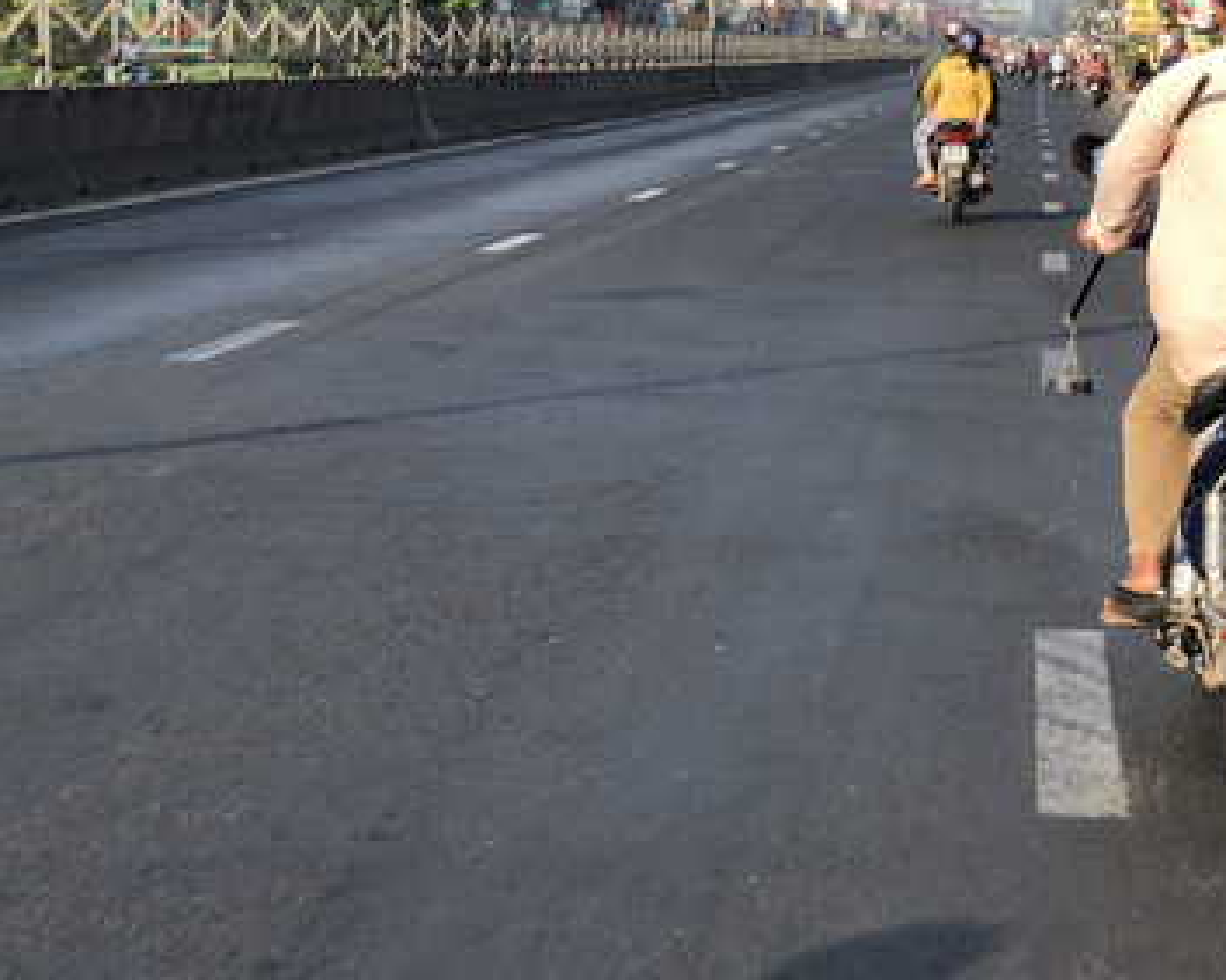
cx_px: 938
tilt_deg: -9.9
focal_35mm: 101
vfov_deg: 15.2
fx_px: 3663
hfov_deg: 18.9
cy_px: 535
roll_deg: -2.6
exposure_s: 1/353
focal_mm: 6.6
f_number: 2.8
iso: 20
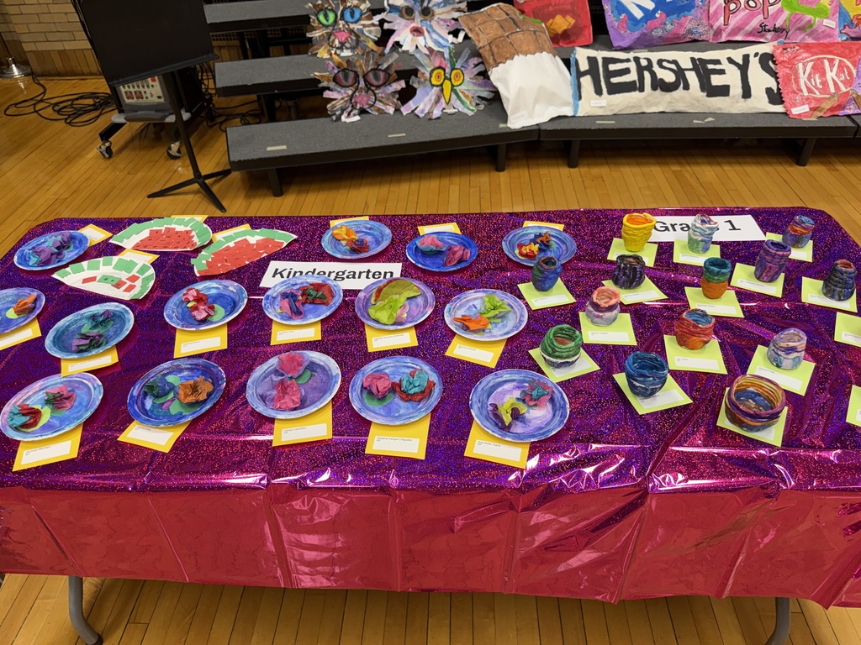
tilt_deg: -40.2
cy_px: 322
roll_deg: +2.5
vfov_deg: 56.8
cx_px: 430
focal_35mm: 24
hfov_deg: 71.6
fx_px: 597
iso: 100
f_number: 1.78
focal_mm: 6.76
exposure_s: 1/60
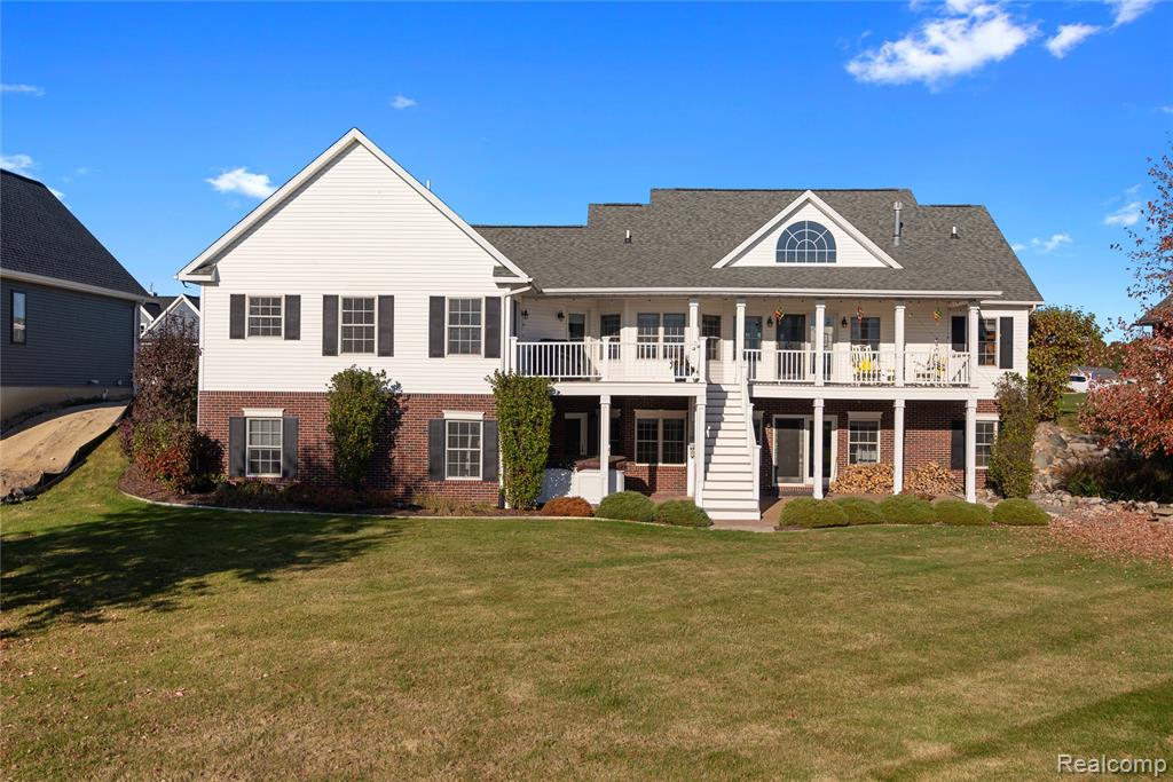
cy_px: 391
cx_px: 586
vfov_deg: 37.9
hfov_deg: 54.4
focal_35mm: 35
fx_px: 1140
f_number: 9
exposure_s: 1/2500
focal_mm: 35
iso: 320
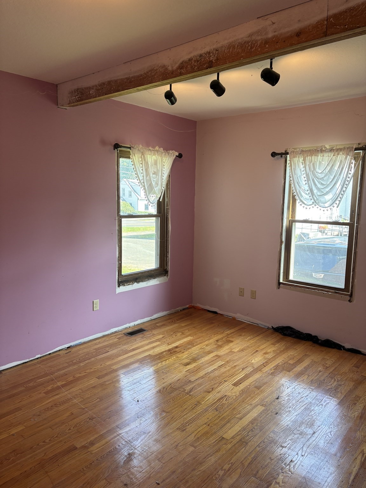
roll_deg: -0.6
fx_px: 367
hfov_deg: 53.1
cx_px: 183
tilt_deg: -6.2
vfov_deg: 67.3
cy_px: 244
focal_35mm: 26
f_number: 1.6
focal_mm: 5.96
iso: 80
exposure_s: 1/60
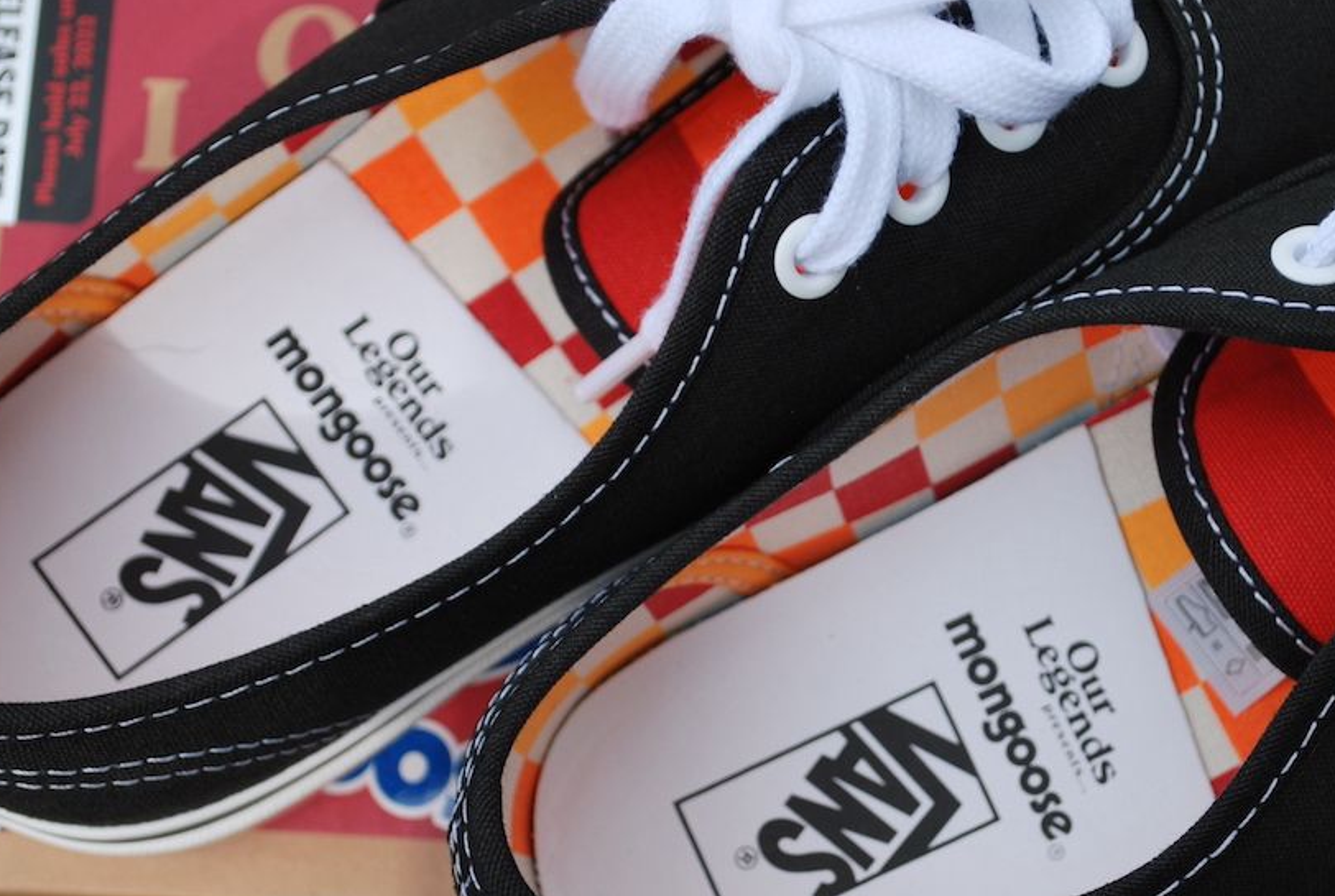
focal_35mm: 100
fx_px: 3706
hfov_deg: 20.4
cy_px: 521
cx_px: 857
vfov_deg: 13.8
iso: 140
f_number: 5.3
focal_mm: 45
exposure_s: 1/500
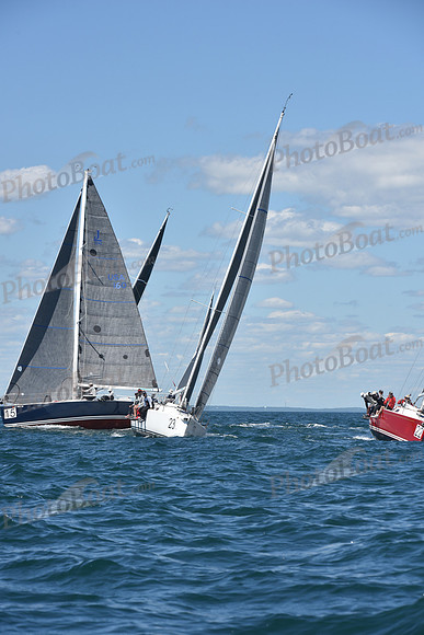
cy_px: 318
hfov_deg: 9.2
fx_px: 2648
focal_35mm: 150
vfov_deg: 13.7
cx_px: 212
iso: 250
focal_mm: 150
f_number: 10
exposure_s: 1/800
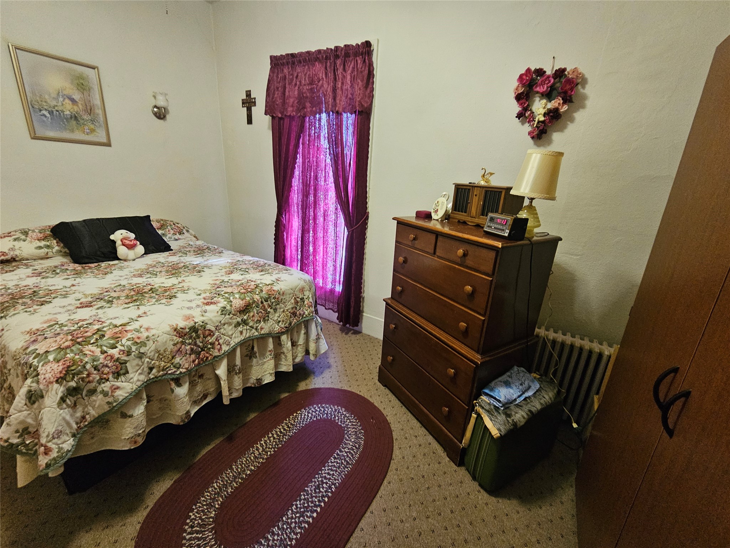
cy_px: 274
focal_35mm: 13
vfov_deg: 89.9
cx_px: 365
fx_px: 274
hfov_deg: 106.2
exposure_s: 1/30
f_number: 2.2
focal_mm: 2.2
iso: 640
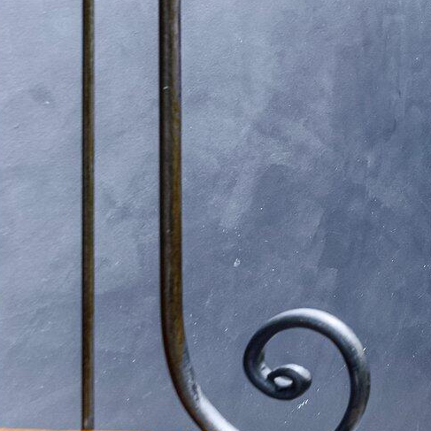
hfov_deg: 20.0
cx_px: 837
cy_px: -67
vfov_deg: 29.8
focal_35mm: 50
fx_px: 704
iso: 400
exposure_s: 1/8
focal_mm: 14
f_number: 7.1
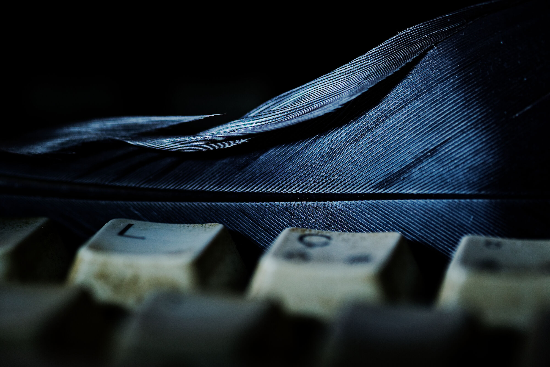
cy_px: 184
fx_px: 1375
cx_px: 275
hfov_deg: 22.6
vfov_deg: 15.2
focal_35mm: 90
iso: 2500
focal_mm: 60
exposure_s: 1/180
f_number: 2.8
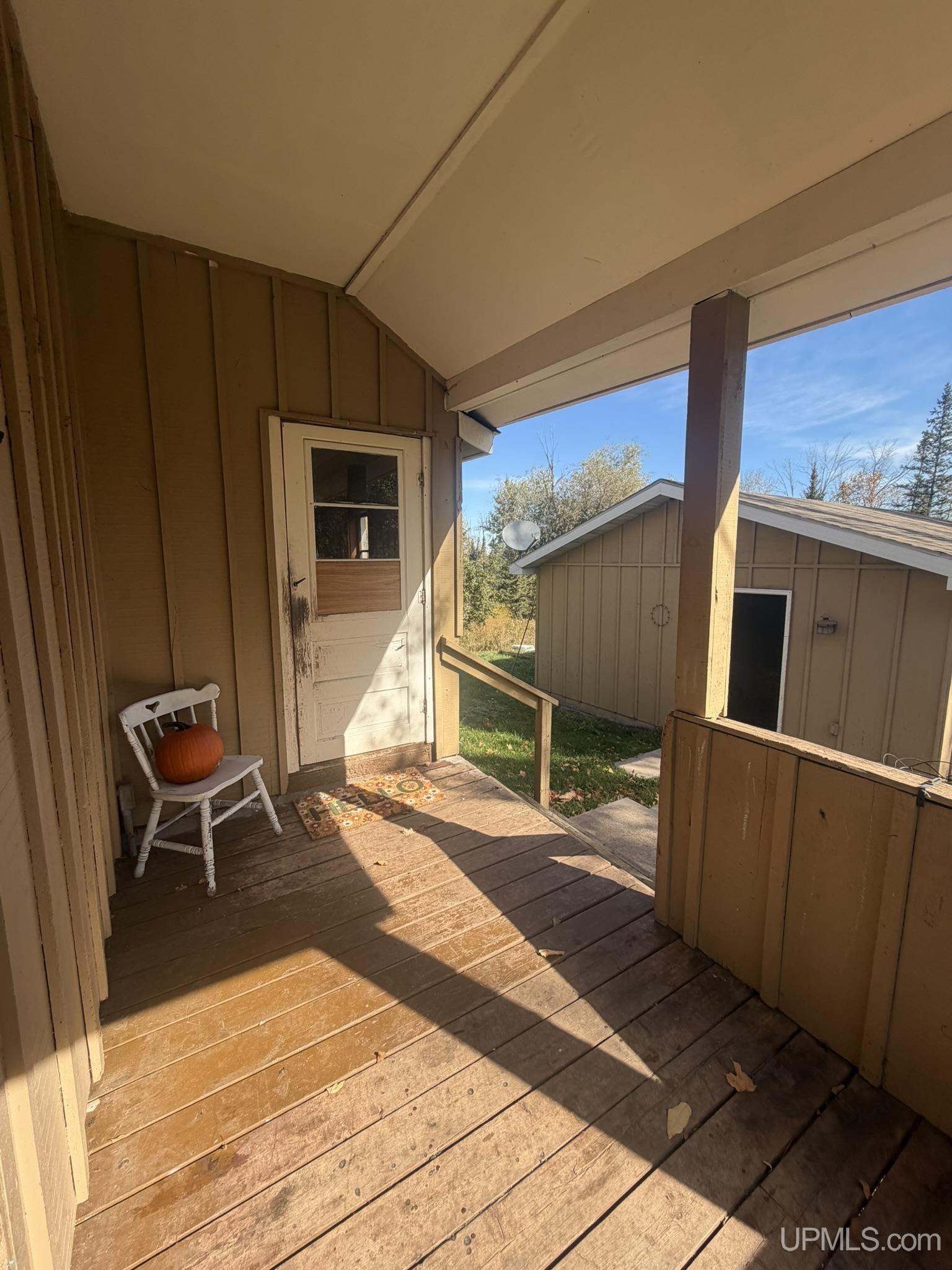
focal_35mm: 14
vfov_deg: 102.1
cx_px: 476
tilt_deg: -7.4
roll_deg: -0.3
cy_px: 635
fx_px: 513
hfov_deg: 85.7
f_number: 2.2
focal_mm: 2.22
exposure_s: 1/502
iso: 50
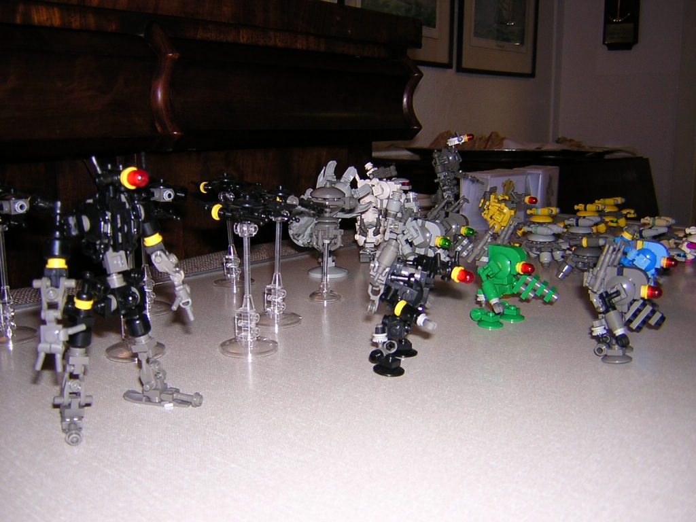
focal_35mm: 36
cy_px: 261
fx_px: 724
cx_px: 348
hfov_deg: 51.4
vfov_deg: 39.7
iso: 100
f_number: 2.6
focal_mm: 4.7
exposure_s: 1/60.1
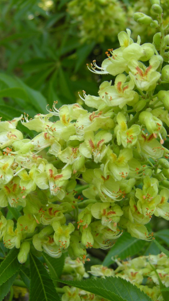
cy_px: 151
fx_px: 406
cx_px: 59
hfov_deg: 23.4
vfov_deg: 40.6
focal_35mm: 51
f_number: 2.7
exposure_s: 1/54.5
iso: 71
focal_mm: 7.5
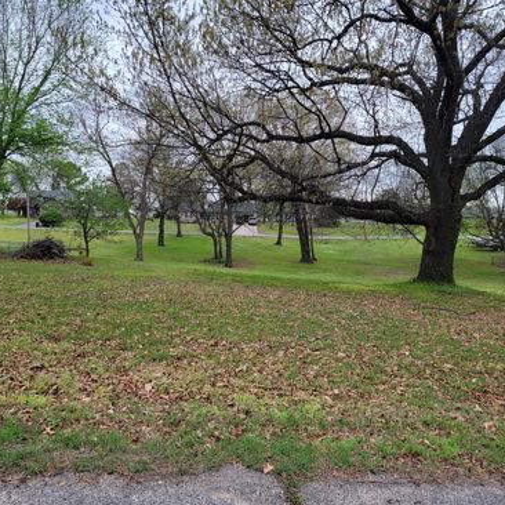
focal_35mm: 29
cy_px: 257
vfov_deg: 55.6
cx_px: 235
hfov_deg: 55.6
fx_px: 479
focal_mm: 6.7
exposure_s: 1/171
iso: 16
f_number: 1.8
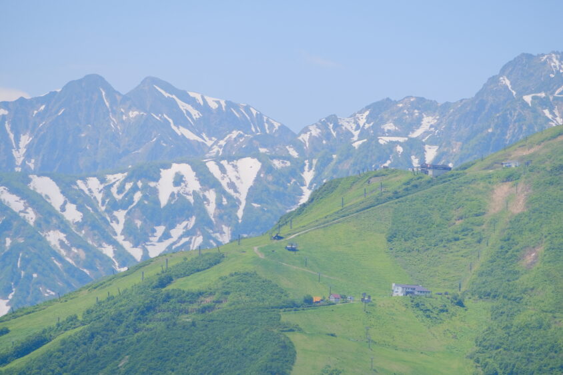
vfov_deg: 5.7
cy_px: 188
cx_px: 282
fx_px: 3785
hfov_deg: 8.5
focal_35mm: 242
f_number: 5.6
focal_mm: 161
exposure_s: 1/1100
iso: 640
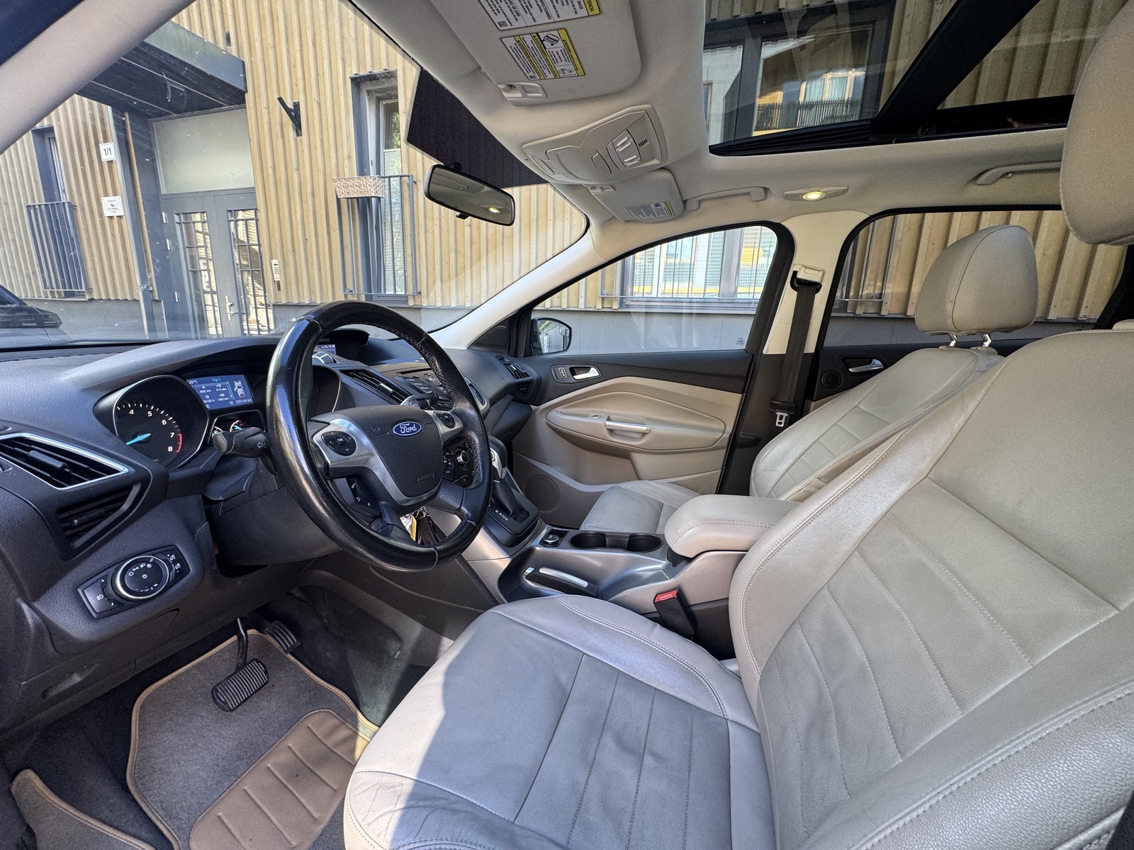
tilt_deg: -13.5
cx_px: 567
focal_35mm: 14
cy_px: 425
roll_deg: -1.6
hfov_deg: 102.1
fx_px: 459
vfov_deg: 85.7
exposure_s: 1/99
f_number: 2.2
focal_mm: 2.22
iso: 125
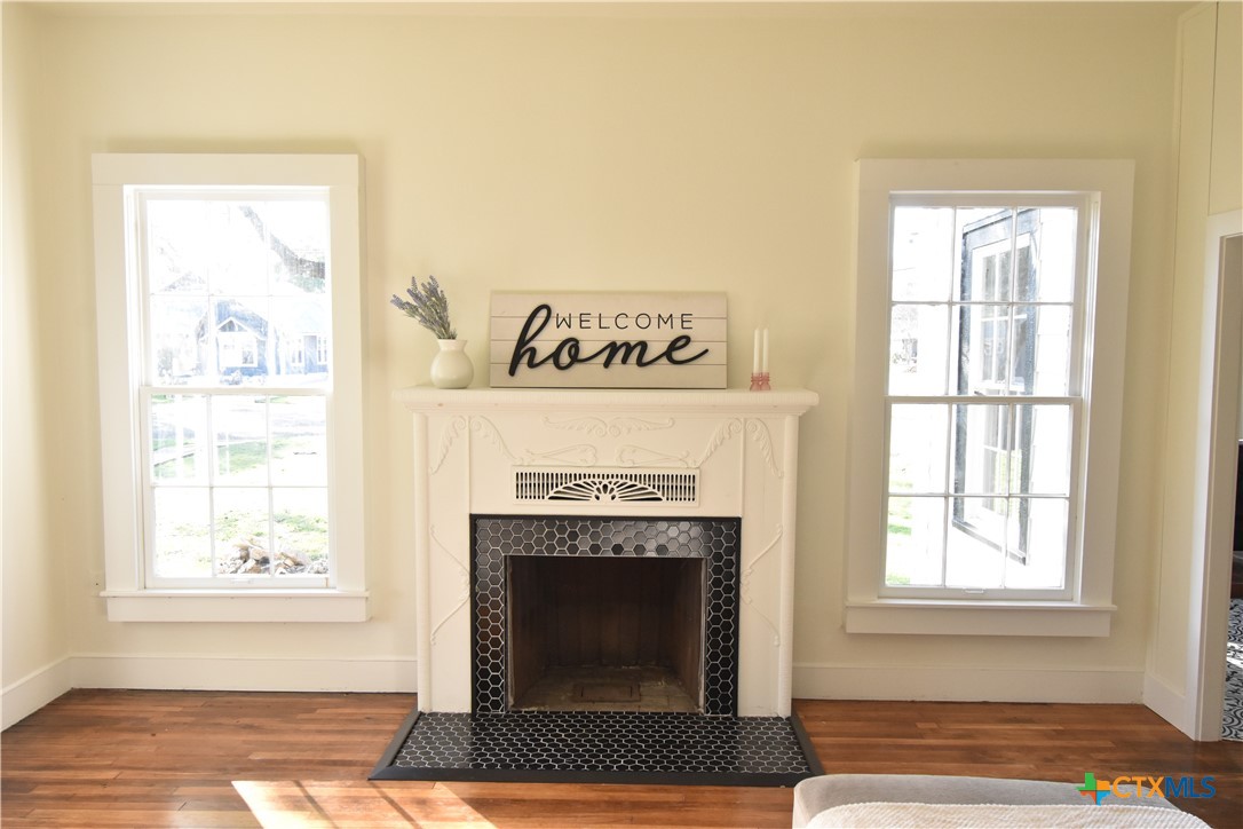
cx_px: 622
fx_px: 932
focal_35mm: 27
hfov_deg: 67.4
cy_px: 414
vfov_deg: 47.9
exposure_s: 1/200
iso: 1600
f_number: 7.1
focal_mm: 18
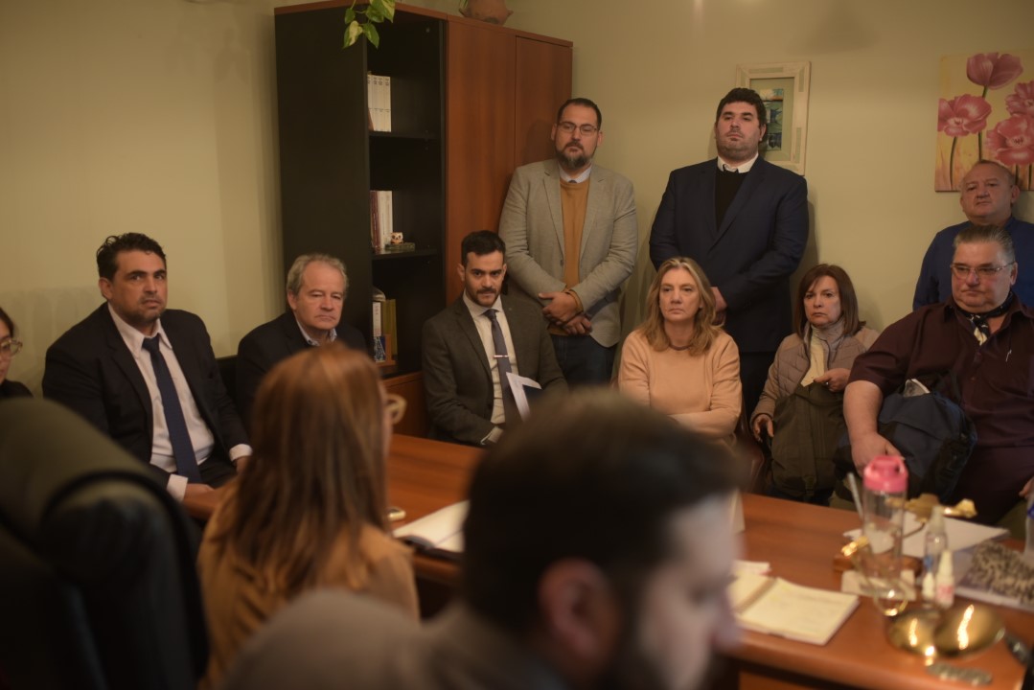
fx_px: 1005
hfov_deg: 54.4
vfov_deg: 37.9
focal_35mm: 35
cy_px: 345
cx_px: 517
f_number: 2
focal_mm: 35
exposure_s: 1/320
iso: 1000
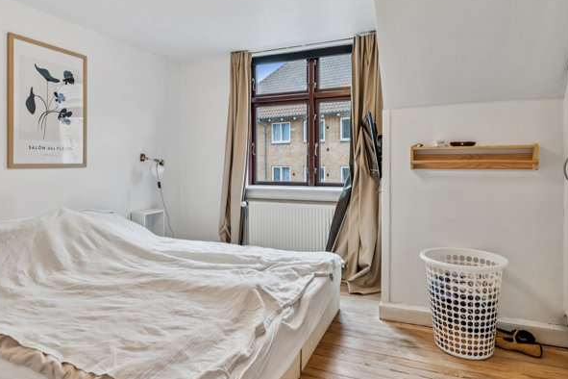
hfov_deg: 74.4
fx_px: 374
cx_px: 263
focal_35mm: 24
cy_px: 165
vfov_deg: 53.6
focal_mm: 17.5
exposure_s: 1/8
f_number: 8
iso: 200
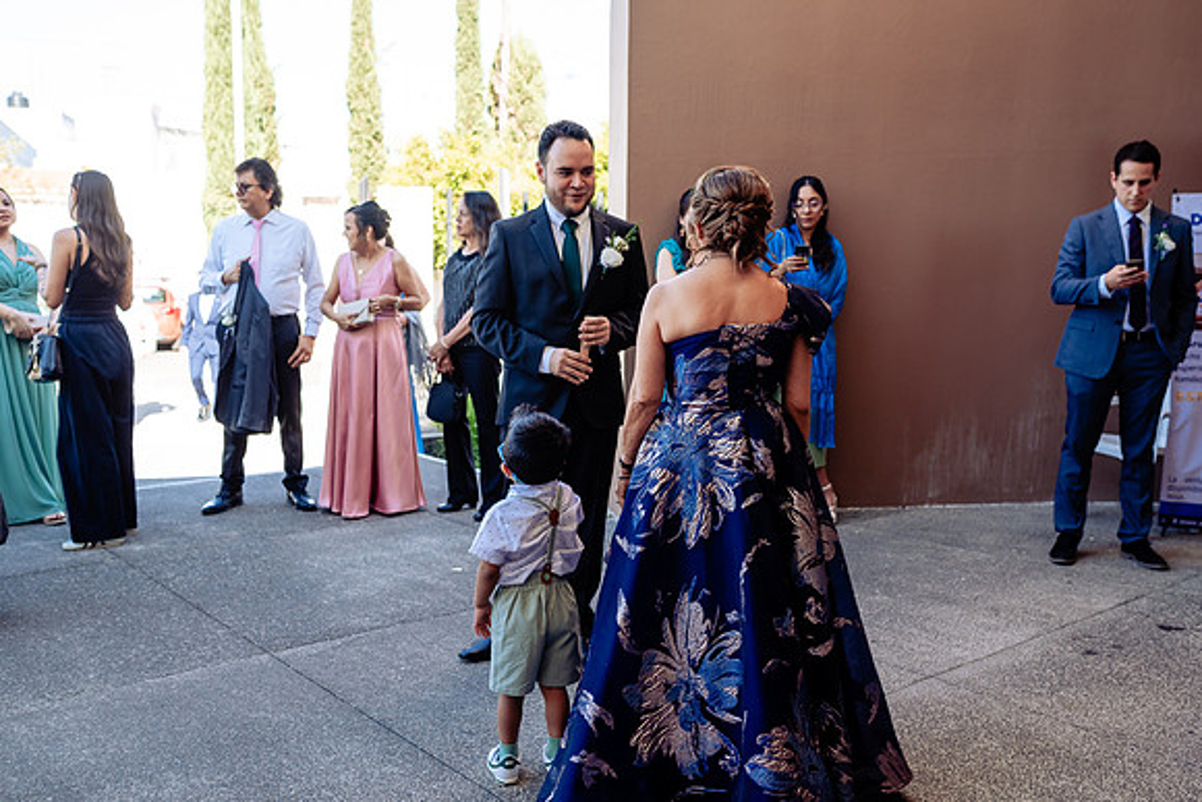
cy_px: 401
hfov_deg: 53.9
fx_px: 1182
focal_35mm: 35
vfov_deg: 37.5
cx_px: 601
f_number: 4.5
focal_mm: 35
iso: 200
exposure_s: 1/250
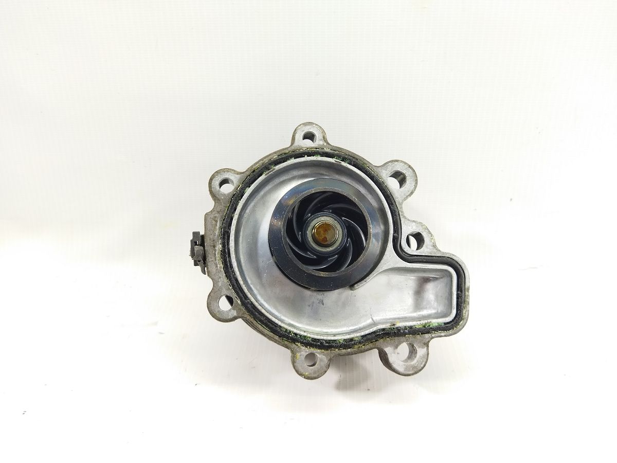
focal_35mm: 27
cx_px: 308
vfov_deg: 51.4
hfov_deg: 65.3
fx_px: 481
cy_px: 232
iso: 107
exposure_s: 1/50
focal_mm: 4.71
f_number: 1.79
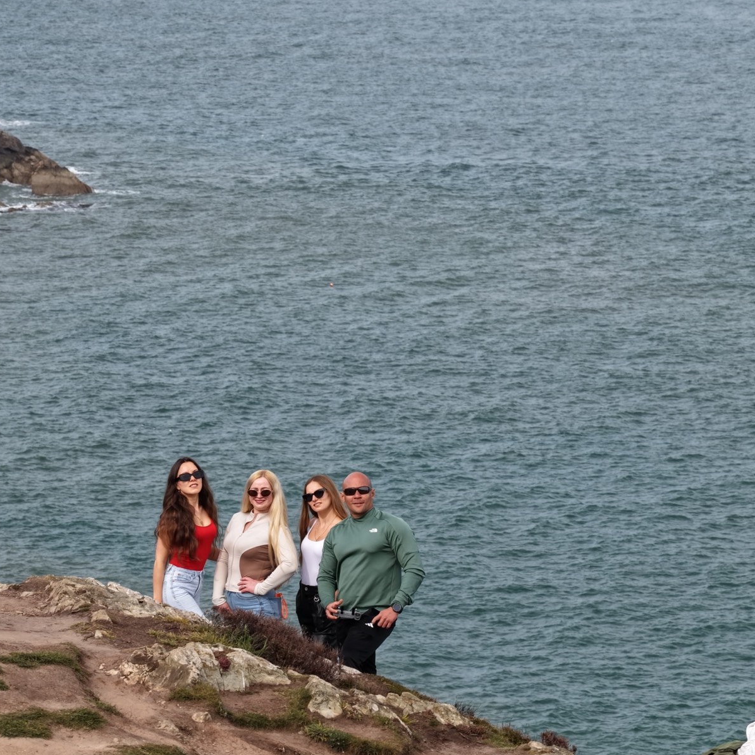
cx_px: 295
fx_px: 4911
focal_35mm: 199
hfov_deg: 8.8
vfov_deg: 8.8
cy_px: 376
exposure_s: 1/15
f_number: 2.8
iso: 100
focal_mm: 40
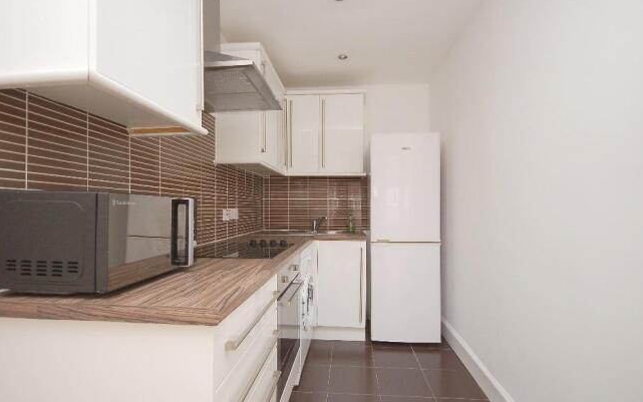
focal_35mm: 25
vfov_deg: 49.3
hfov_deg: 72.5
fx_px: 438
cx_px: 327
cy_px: 204
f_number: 5.6
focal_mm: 16
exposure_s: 1/60
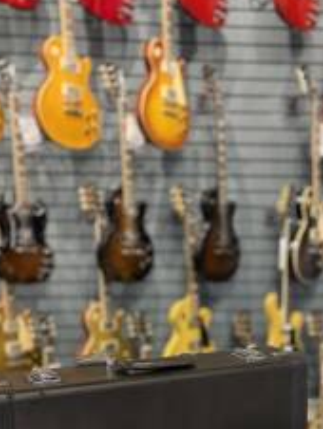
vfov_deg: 38.9
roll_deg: -0.1
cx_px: 255
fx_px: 571
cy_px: 368
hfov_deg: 30.9
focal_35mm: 46
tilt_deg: -11.6
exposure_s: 1/60
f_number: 1.6
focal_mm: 5.96
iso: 160
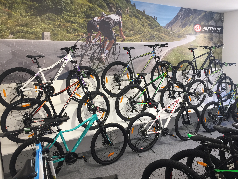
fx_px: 199
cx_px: 119
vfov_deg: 48.2
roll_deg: +1.9
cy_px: 90
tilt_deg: -9.0
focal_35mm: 29
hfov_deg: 61.7
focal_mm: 4.15
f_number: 2.2
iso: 32
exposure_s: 1/33
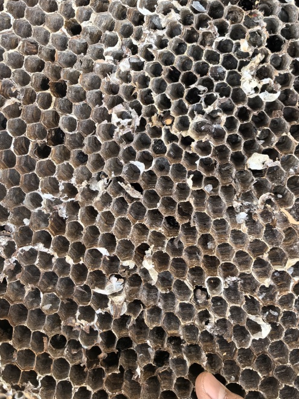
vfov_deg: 34.6
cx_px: 116
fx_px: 633
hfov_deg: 26.5
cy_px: 130
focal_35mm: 55
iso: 50
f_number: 2
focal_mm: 5.75
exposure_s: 1/279
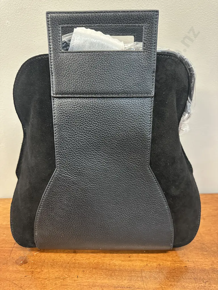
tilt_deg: -23.1
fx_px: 202
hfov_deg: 56.8
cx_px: 109
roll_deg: -1.6
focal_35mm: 24
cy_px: 145
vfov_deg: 71.6
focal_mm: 6.86
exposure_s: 1/50
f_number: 1.78
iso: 800
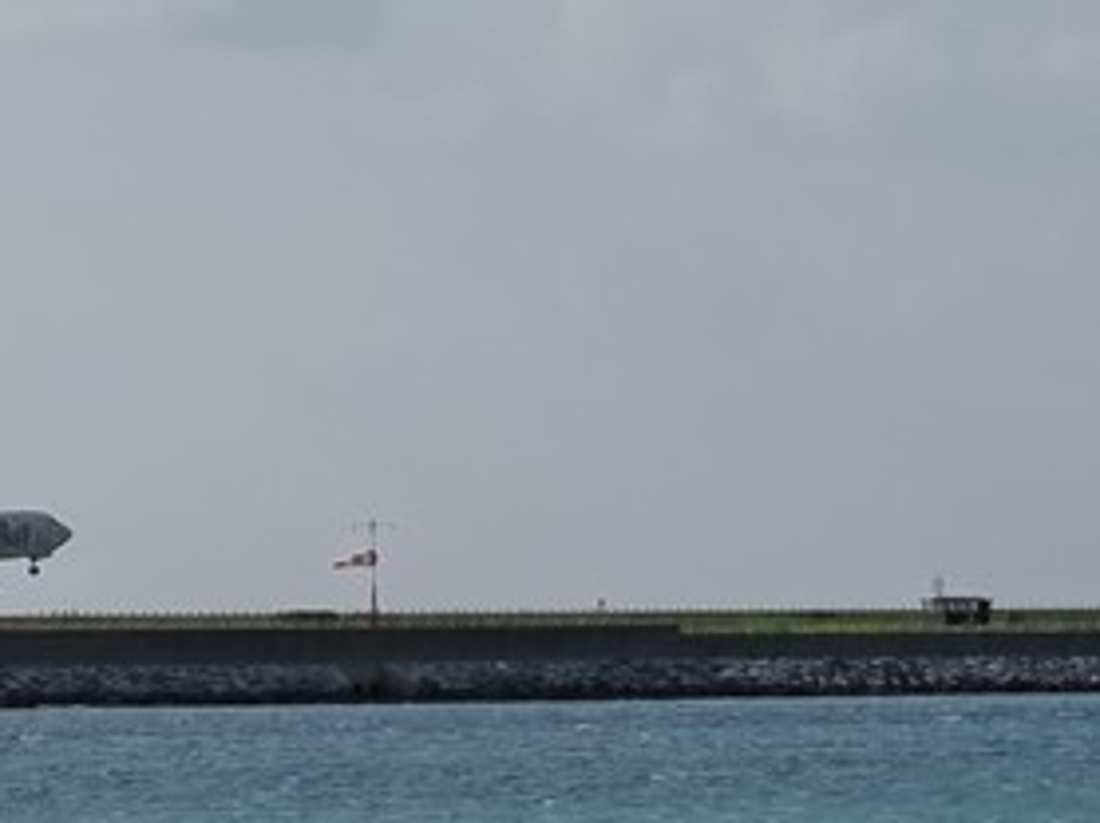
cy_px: 408
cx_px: 233
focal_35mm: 339
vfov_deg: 4.4
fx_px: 10763
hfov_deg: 5.8
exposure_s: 1/1282
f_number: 1.7
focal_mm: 6.07
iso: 50
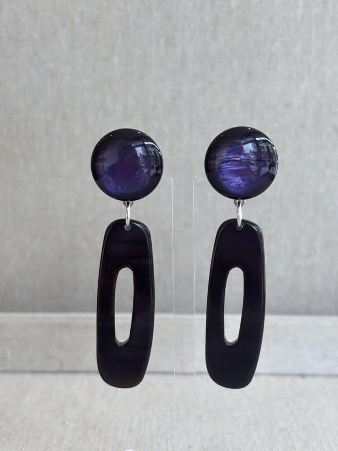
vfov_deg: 36.8
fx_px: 677
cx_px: 169
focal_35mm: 52
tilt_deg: -9.2
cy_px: 226
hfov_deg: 28.0
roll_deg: -1.7
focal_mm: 5.96
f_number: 1.6
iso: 25
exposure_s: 1/104
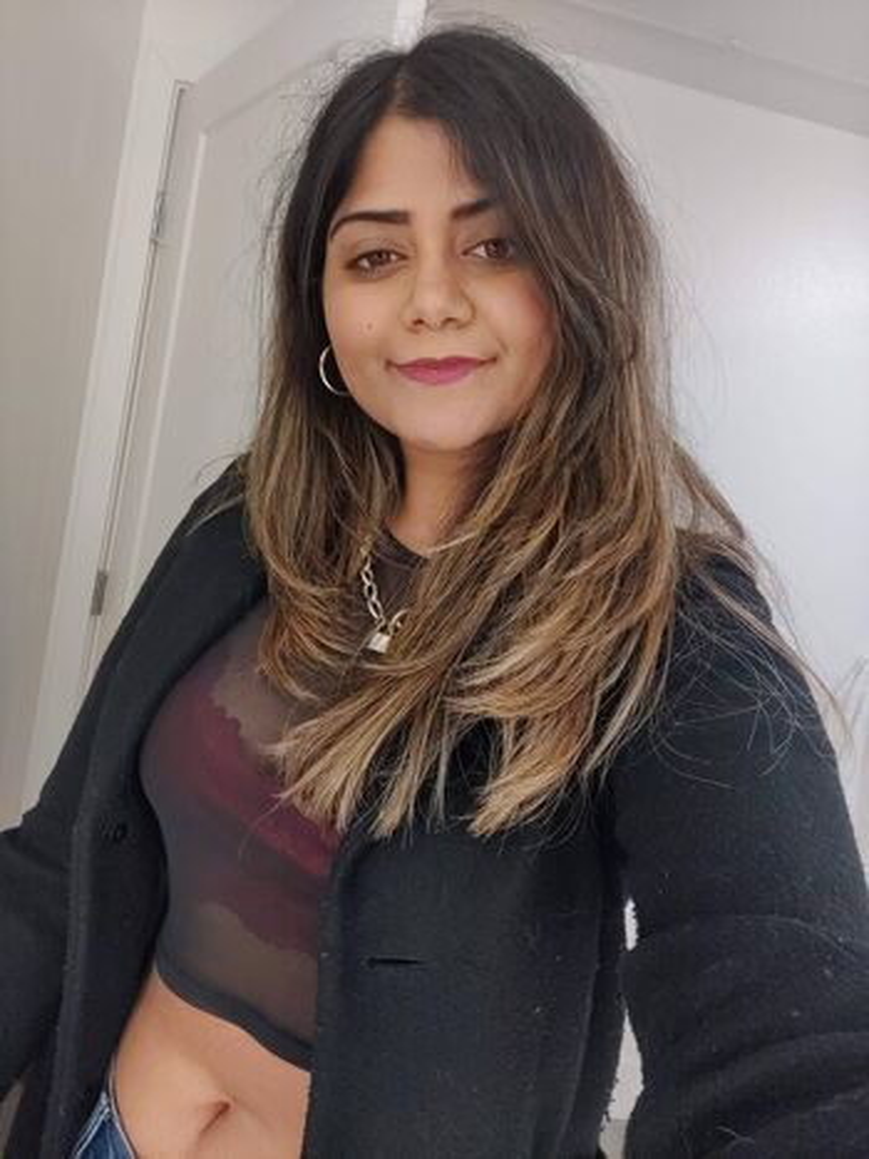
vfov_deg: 81.8
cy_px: 580
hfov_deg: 65.9
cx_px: 434
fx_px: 670
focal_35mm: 20
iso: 640
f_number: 2
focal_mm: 3.45
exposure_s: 1/100
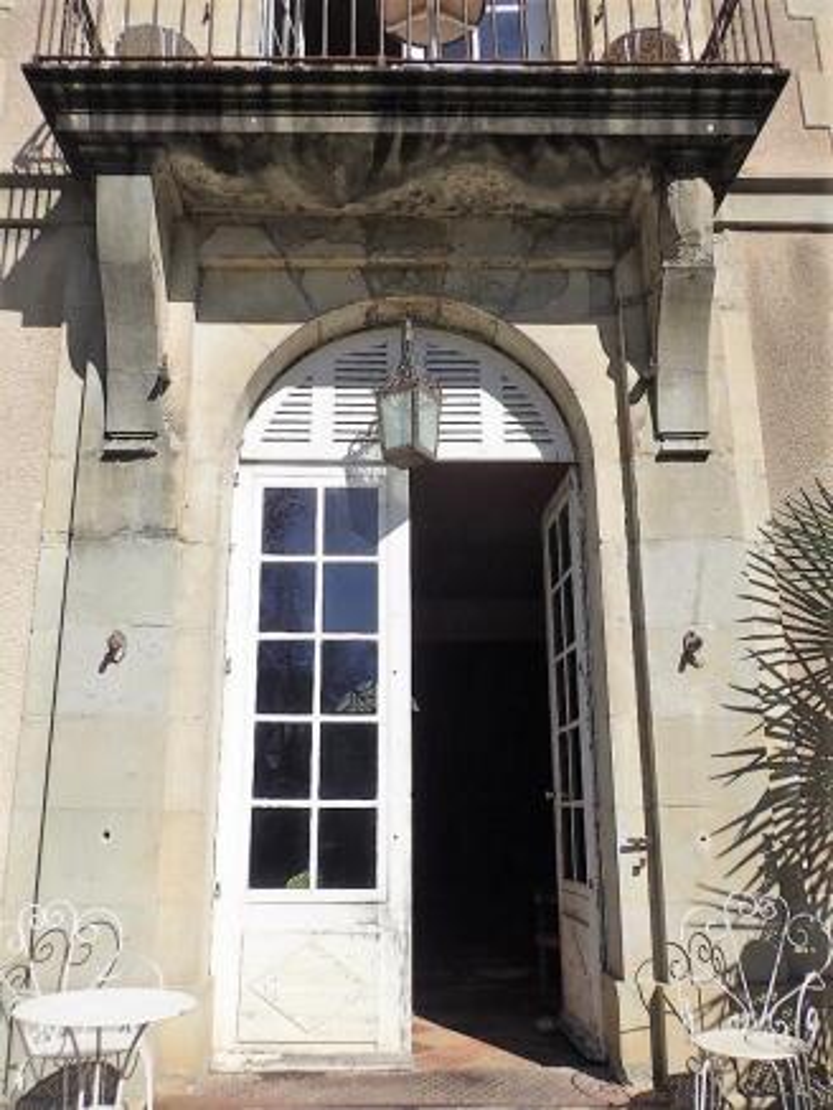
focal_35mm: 30
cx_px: 416
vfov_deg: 60.0
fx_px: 962
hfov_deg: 46.8
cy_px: 555
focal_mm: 5.5
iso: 100
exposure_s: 1/250
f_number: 9
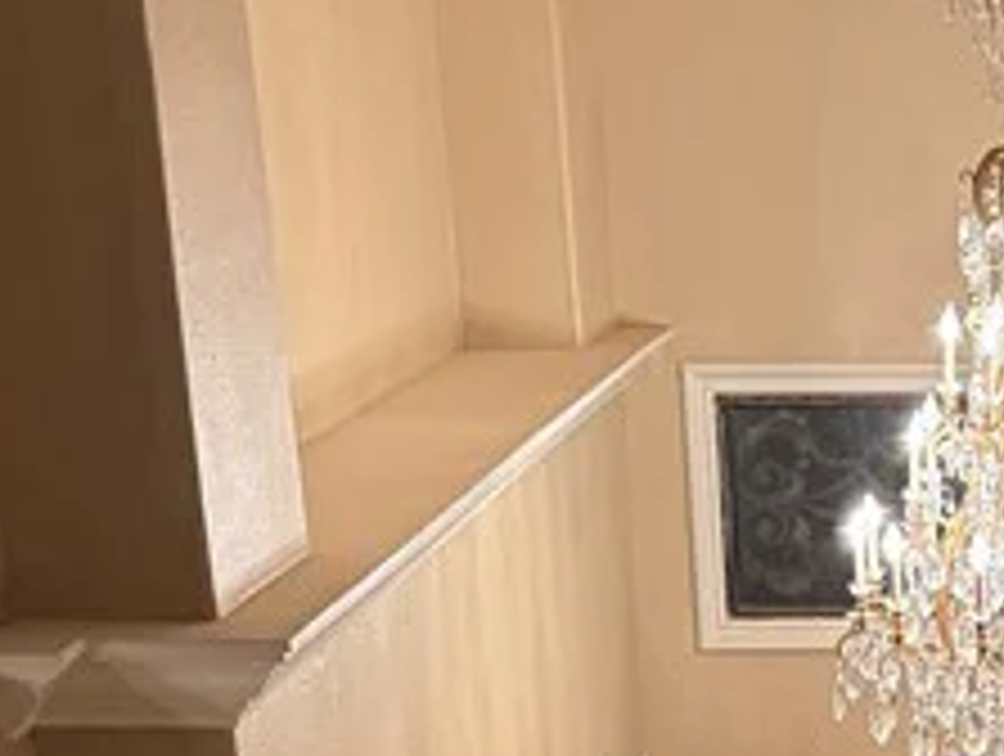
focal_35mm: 110
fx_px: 3196
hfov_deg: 17.4
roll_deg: +0.8
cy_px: 1580
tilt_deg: -26.4
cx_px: 1027
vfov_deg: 11.9
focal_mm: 6.76
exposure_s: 1/120
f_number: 1.78
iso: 400
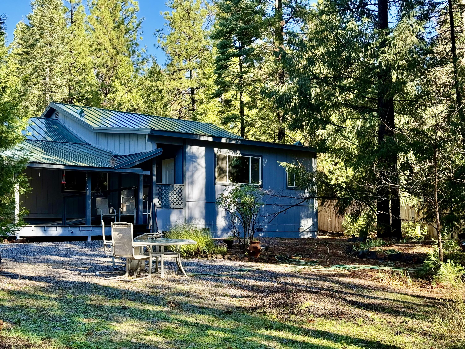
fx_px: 645
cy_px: 174
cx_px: 232
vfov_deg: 30.3
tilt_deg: +6.6
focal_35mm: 48
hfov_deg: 39.7
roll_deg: +1.3
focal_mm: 6.76
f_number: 1.78
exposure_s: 1/343
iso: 64
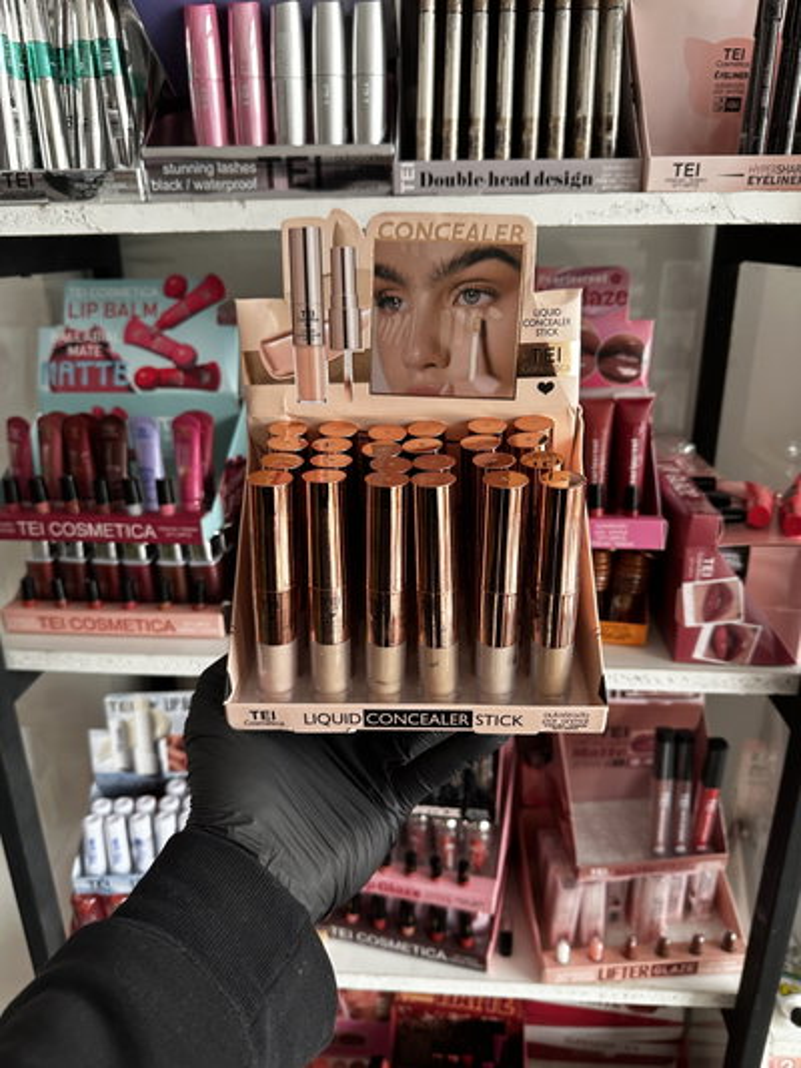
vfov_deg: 71.6
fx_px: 740
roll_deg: -0.5
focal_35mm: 24
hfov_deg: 56.8
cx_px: 400
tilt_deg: -19.5
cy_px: 534
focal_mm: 6.86
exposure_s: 1/121
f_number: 1.78
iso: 160
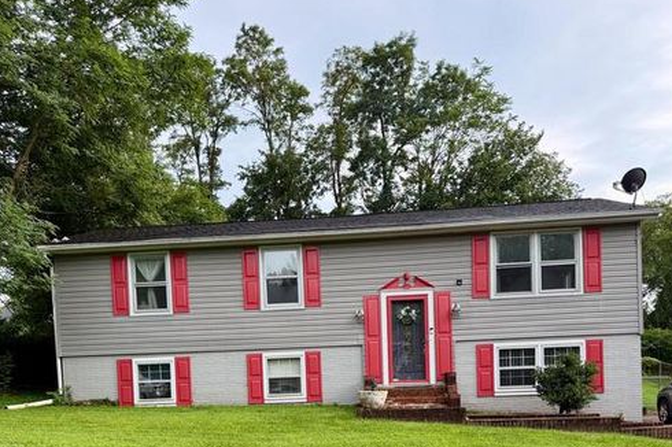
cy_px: 407
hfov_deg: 55.8
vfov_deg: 36.3
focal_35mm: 34
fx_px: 634
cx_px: 332
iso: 100
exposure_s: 1/750
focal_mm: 6.76
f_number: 1.78
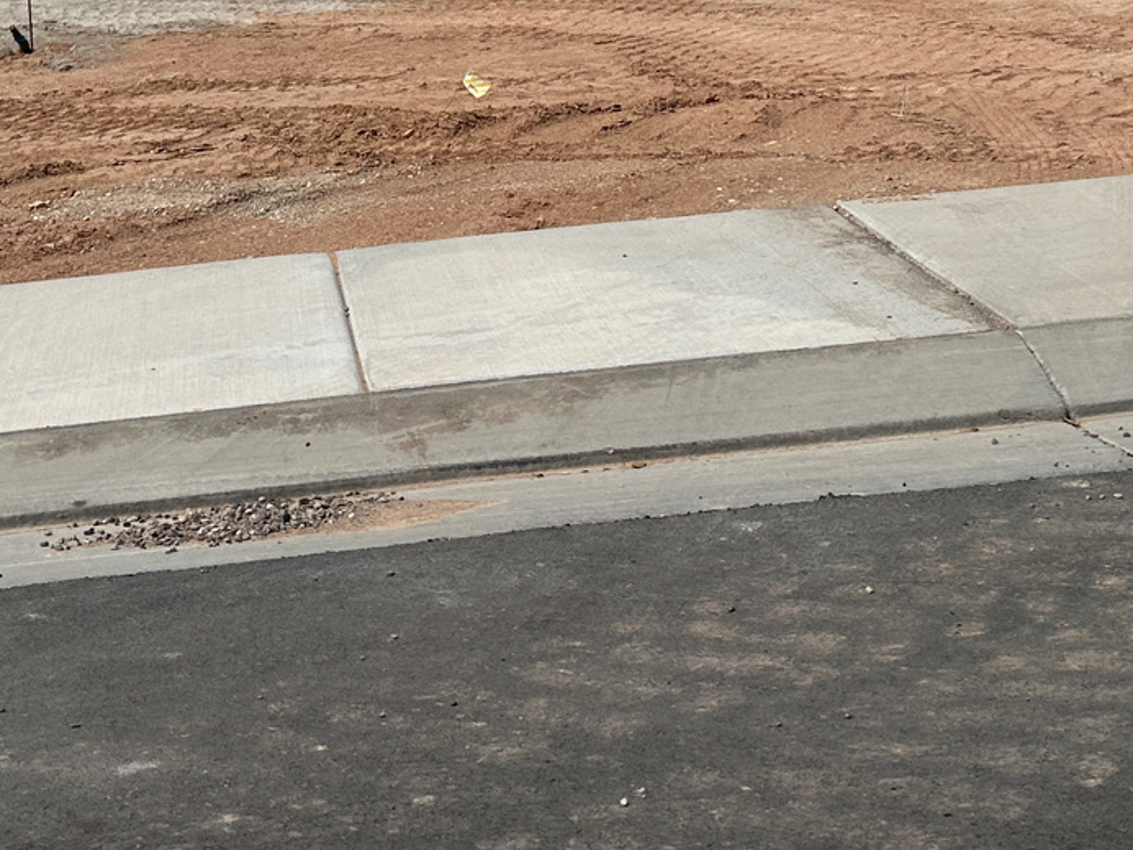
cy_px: -138
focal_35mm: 71
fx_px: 2324
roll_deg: +3.0
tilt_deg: -3.6
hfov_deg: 27.0
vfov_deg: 19.6
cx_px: 287
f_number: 1.78
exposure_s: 1/8197
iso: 80
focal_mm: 6.86
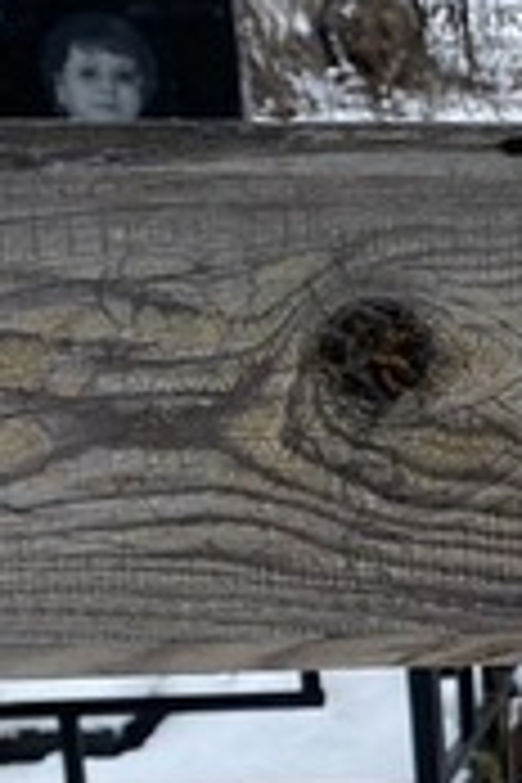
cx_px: 1431
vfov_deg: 16.5
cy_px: 454
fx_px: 2697
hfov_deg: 9.3
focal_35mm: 124
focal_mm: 4.25
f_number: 1.8
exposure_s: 1/441
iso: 32
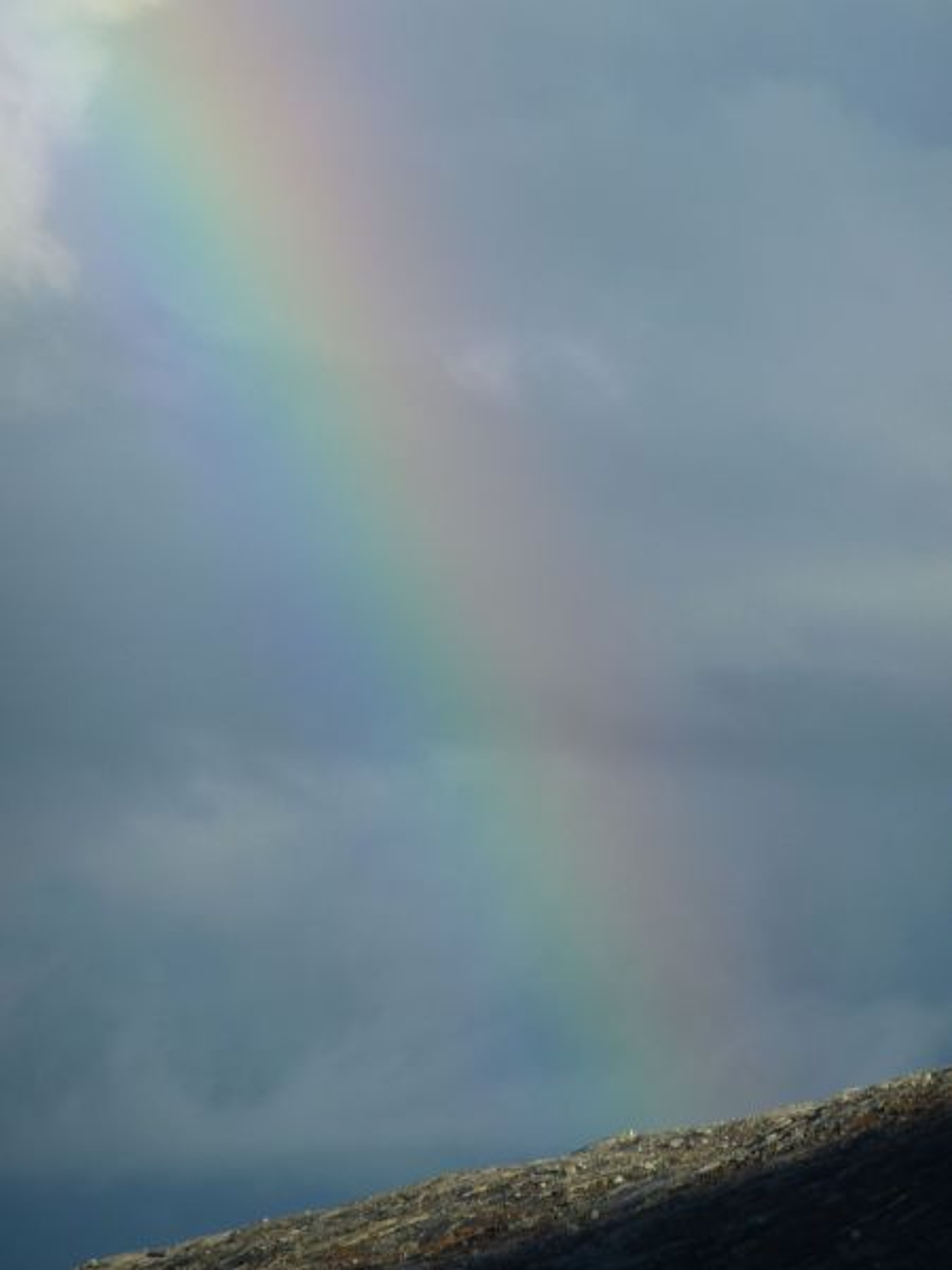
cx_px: 476
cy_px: 635
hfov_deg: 5.0
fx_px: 11001
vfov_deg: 6.6
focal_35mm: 300
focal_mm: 49.2
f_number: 4.9
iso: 80
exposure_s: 1/500
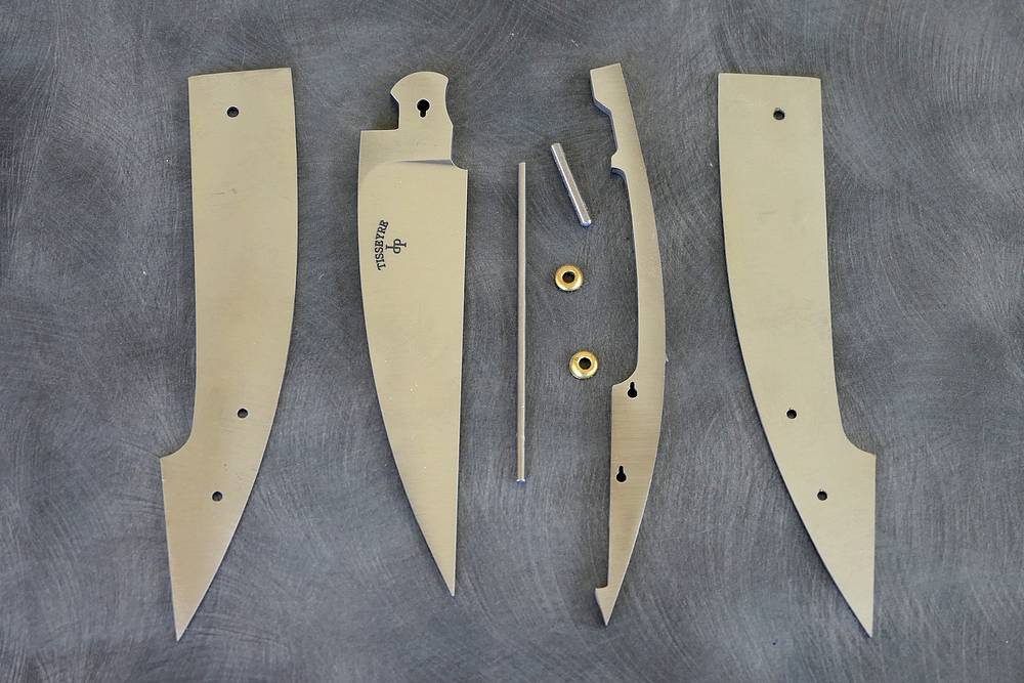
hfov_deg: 25.7
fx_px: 2247
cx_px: 512
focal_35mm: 79
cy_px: 342
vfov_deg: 17.3
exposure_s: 1/80
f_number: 4.8
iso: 250
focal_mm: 28.9
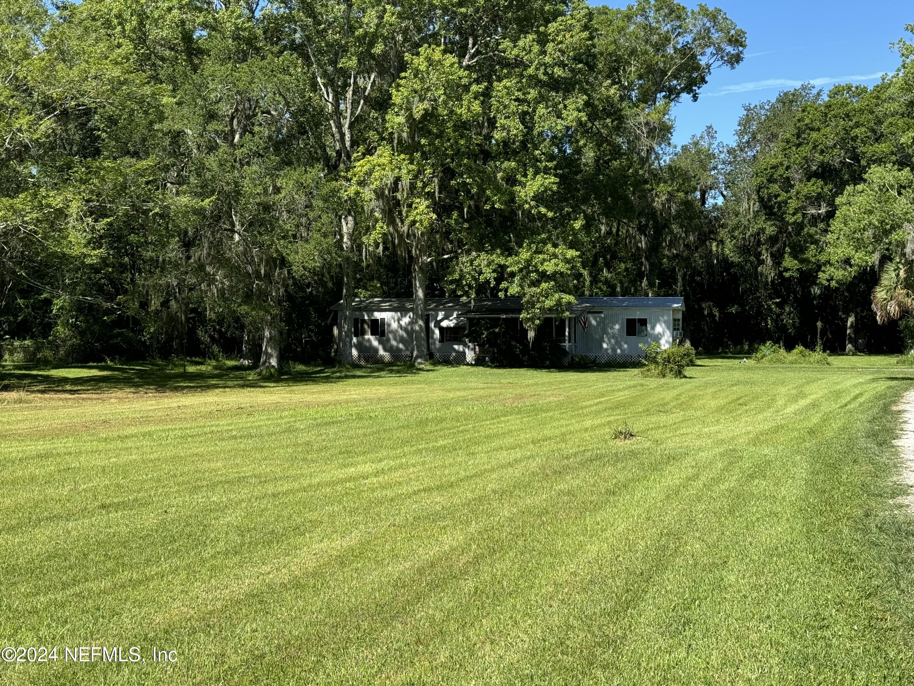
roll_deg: -0.1
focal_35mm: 48
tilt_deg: -0.8
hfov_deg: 39.7
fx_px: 1267
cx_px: 457
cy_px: 343
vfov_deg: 30.3
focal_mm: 6.76
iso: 64
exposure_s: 1/2513
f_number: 1.78
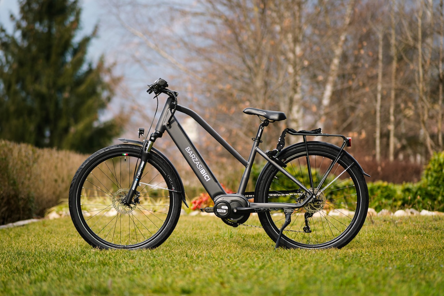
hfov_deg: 16.0
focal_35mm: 128
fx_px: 1579
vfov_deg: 10.7
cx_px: 222
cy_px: 148
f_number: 1.8
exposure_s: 1/2500
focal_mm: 85
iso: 160
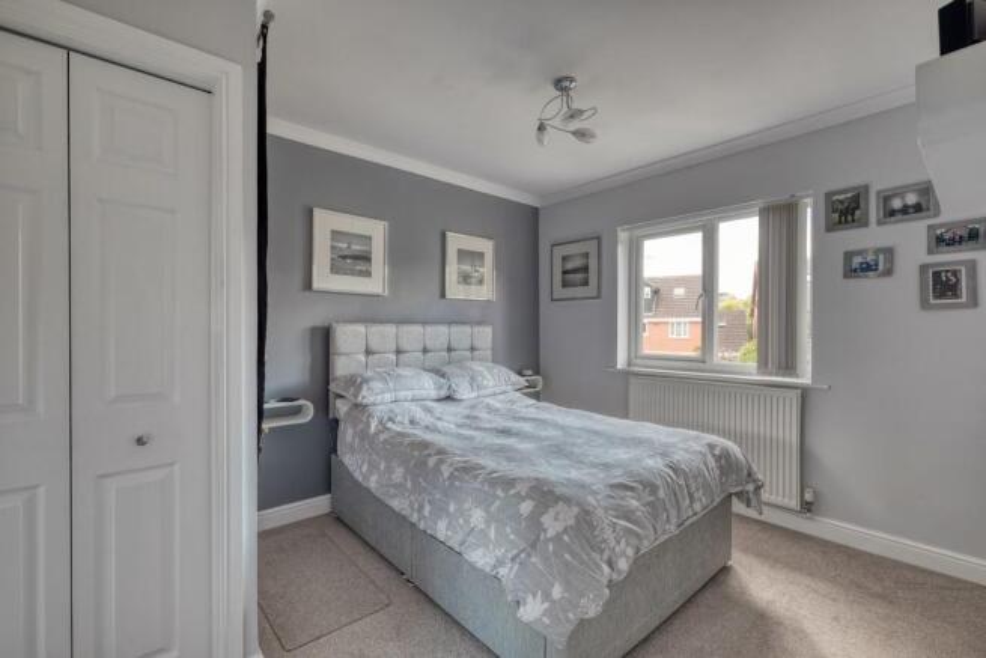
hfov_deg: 100.4
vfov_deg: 77.4
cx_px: 493
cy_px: 329
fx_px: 411
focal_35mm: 15
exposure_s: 1/6
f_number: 8
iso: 250
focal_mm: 10
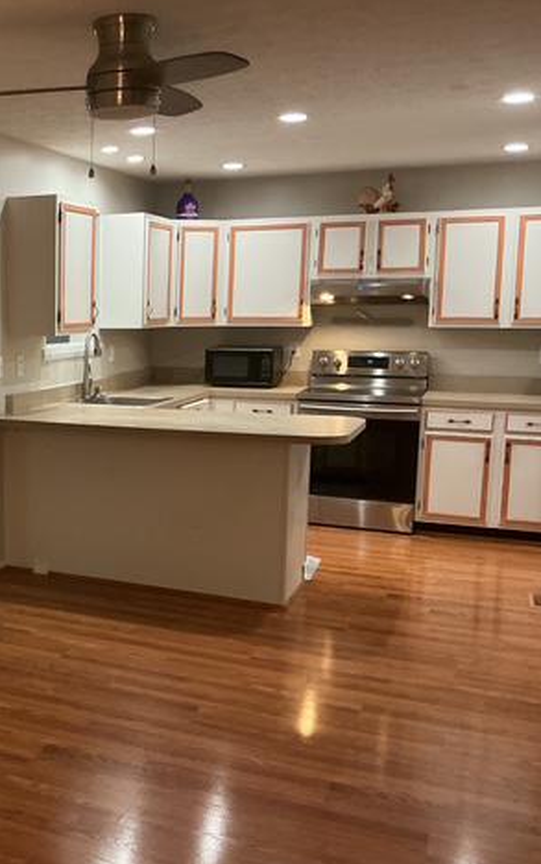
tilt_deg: -9.5
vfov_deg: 47.2
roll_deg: +0.4
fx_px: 990
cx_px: -33
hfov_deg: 28.2
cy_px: 438
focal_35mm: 42
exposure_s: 1/60
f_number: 1.8
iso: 200
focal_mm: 3
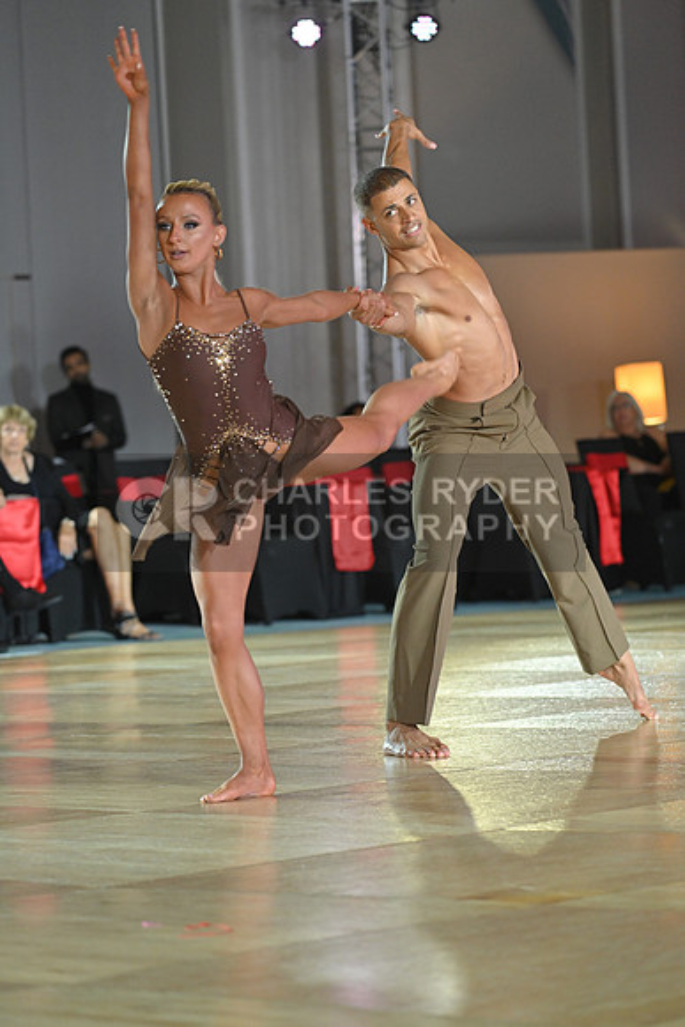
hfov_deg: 10.2
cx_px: 342
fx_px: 3851
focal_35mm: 135
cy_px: 514
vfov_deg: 15.2
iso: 2000
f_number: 4
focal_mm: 135
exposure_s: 1/250
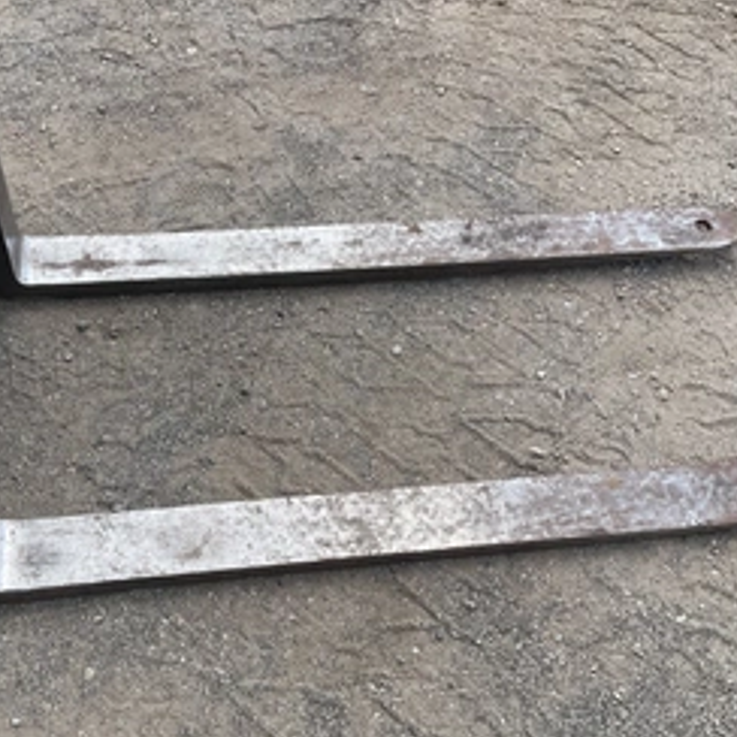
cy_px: 375
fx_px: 1012
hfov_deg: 40.0
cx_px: 320
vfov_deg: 40.0
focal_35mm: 42
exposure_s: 1/829
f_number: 1.8
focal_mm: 3
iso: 25
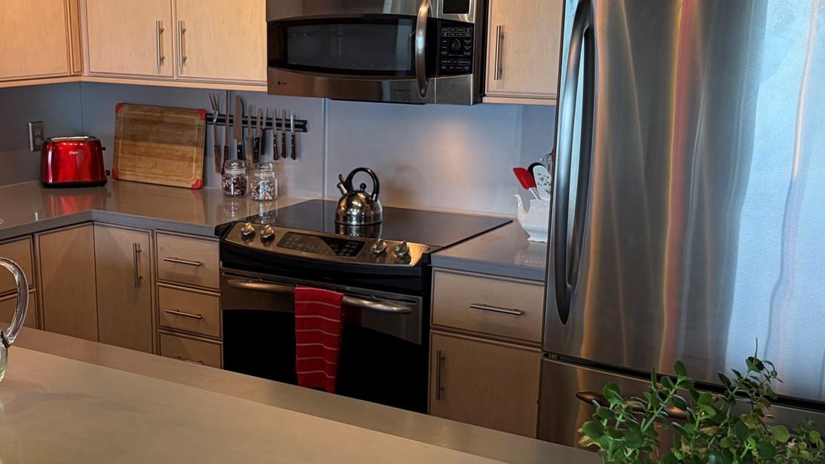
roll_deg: +0.0
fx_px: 1159
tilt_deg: -16.0
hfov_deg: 38.7
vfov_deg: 22.5
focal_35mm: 53
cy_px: 309
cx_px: 272
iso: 100
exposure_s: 1/120
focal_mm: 5.96
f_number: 1.6
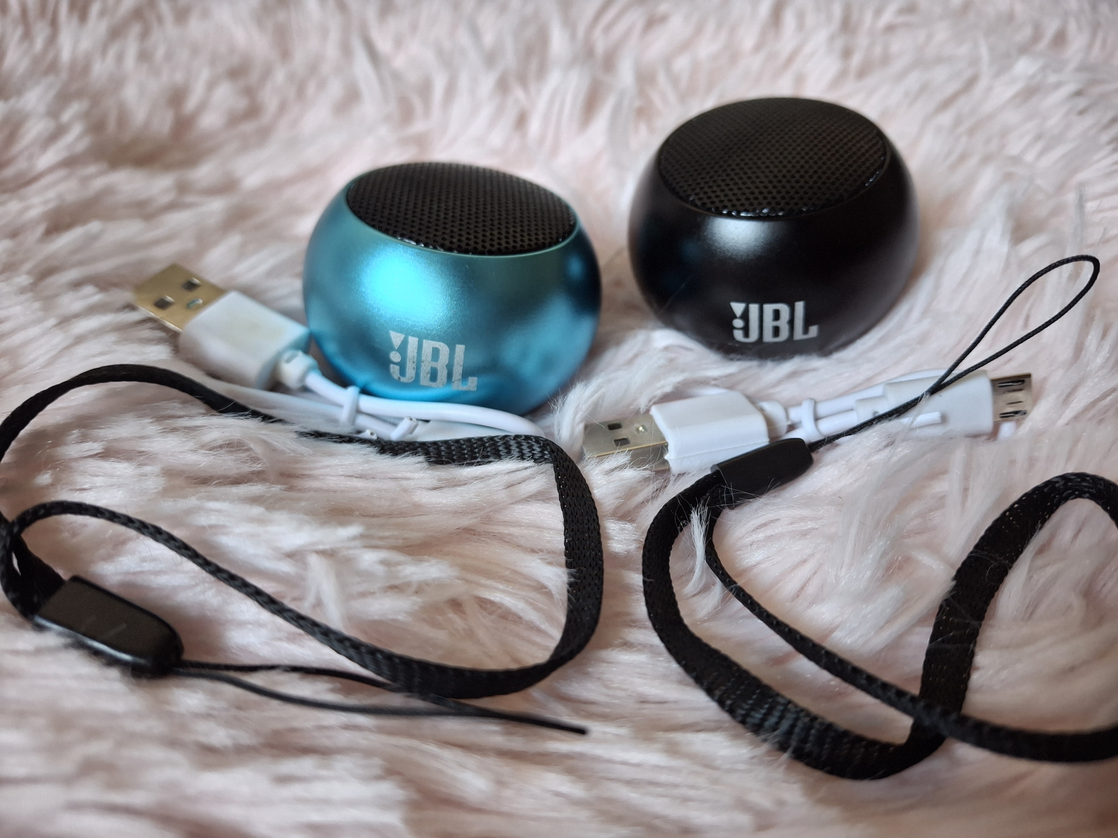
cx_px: 559
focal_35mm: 25
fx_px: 807
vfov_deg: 54.9
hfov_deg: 69.4
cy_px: 419
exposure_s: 1/60
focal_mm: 4.69
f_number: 1.8
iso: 200
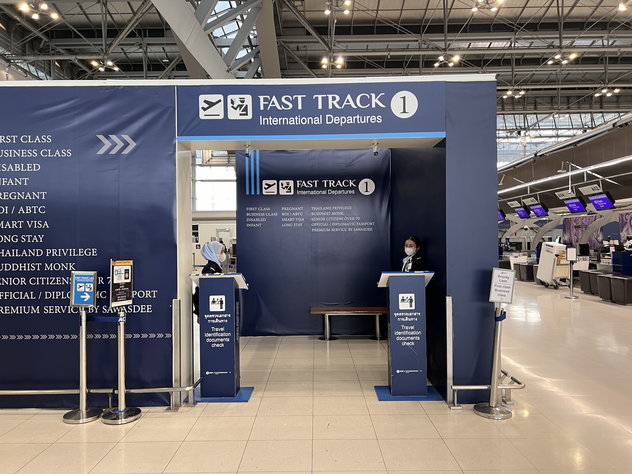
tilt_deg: -1.5
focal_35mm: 26
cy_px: 237
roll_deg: +1.0
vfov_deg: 53.1
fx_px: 475
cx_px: 316
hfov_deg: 67.3
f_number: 1.5
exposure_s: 1/50
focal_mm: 5.7
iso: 100
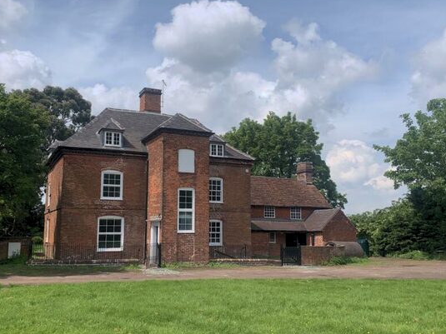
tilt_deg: +7.0
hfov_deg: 53.9
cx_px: 198
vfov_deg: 41.7
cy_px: 181
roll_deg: +0.3
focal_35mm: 34
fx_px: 438
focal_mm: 4.25
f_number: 1.8
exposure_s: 1/3289
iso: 25
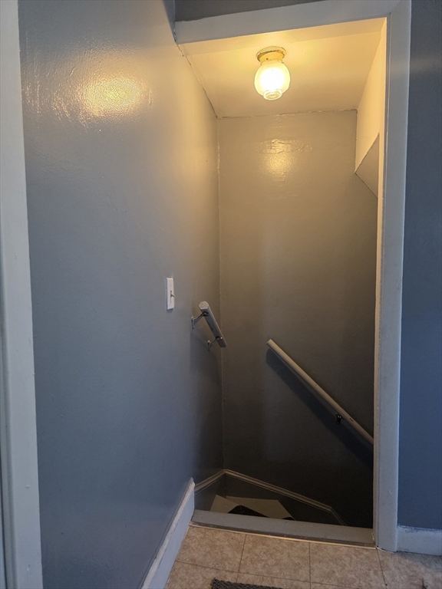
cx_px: 221
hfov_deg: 58.9
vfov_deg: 73.9
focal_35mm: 23
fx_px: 392
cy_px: 294
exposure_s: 1/120
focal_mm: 6.3
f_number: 1.7
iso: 400
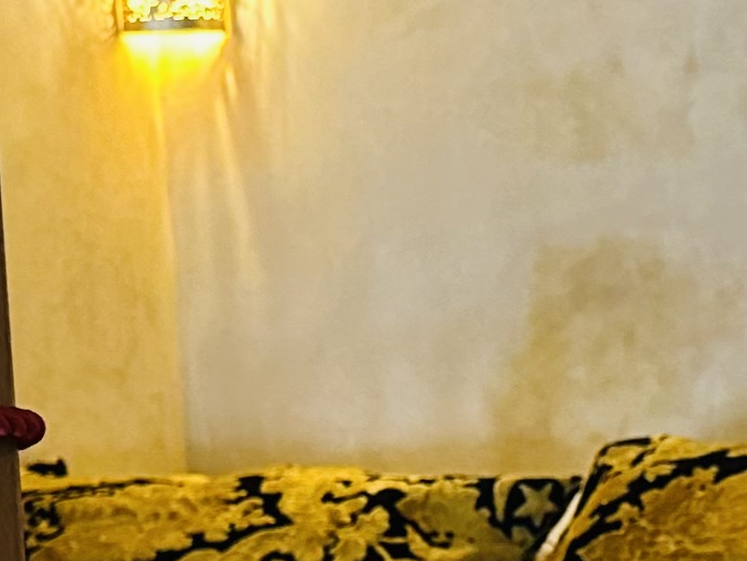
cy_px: 481
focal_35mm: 120
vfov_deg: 12.3
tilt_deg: -2.9
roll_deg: +4.1
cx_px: 594
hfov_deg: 16.3
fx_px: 2590
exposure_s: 1/50
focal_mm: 6.86
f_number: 1.78
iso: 800
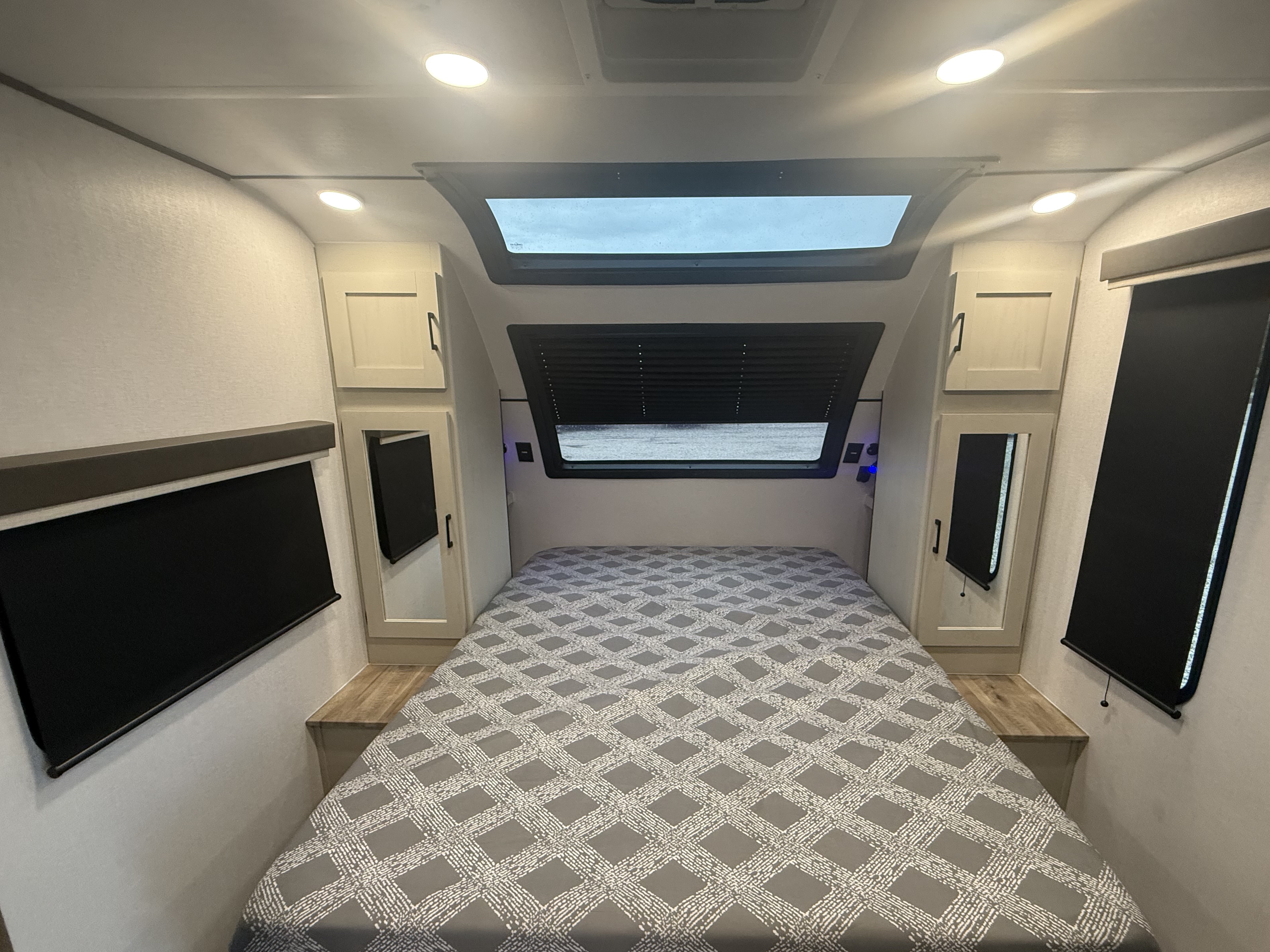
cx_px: 668
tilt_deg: -11.4
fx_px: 550
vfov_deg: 81.7
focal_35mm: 15
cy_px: 499
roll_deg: -0.6
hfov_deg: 98.1
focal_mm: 2.22
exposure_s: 1/65
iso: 320
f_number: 2.2
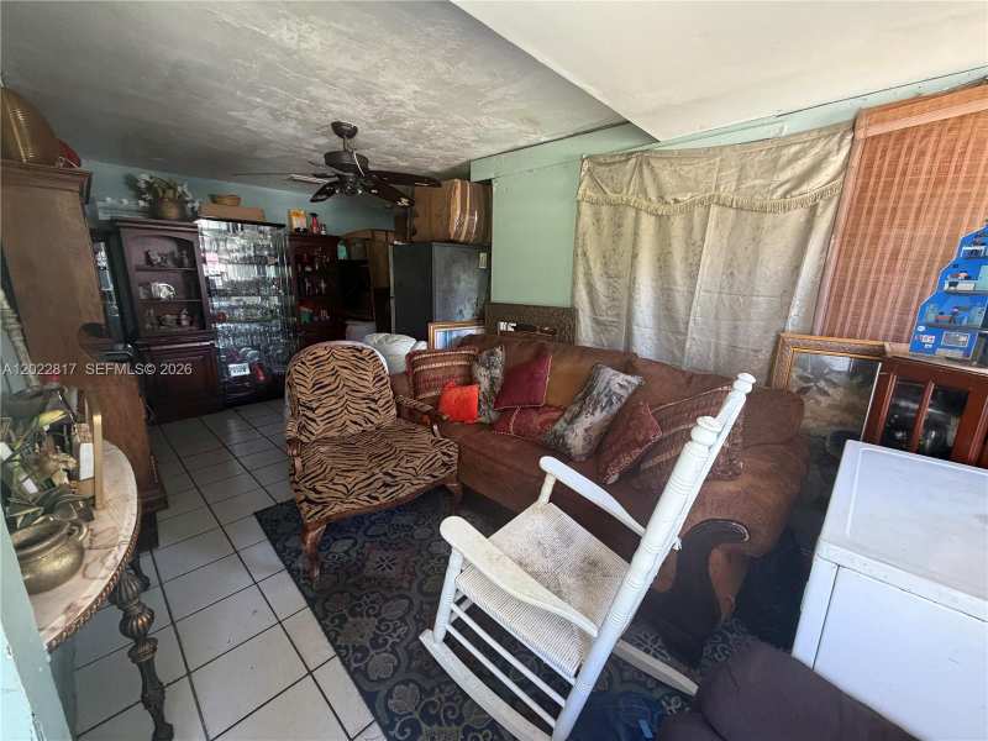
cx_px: 494
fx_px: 400
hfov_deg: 102.1
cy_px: 370
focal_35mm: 14
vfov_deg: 85.7
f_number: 2.2
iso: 320
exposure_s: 1/66
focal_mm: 2.22
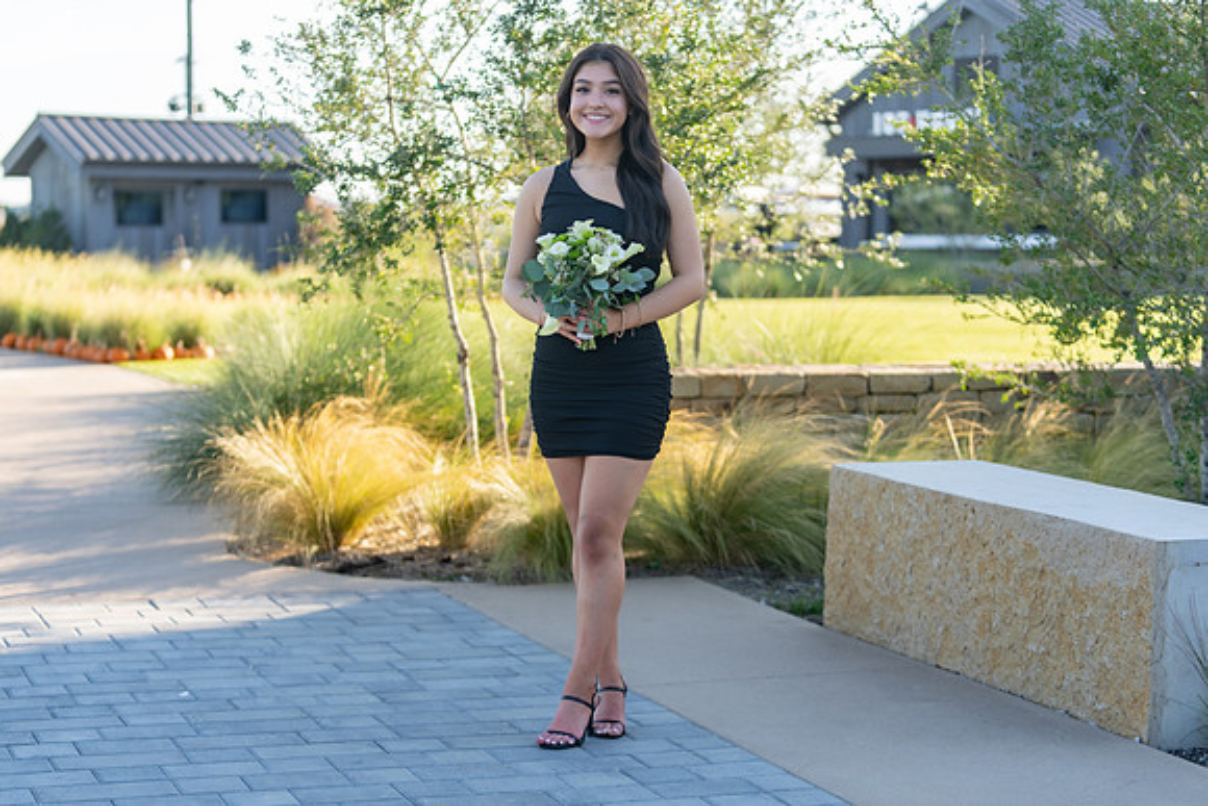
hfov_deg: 27.8
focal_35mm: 73
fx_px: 2438
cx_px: 604
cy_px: 403
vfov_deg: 18.8
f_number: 2.8
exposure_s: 1/320
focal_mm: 70
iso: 100
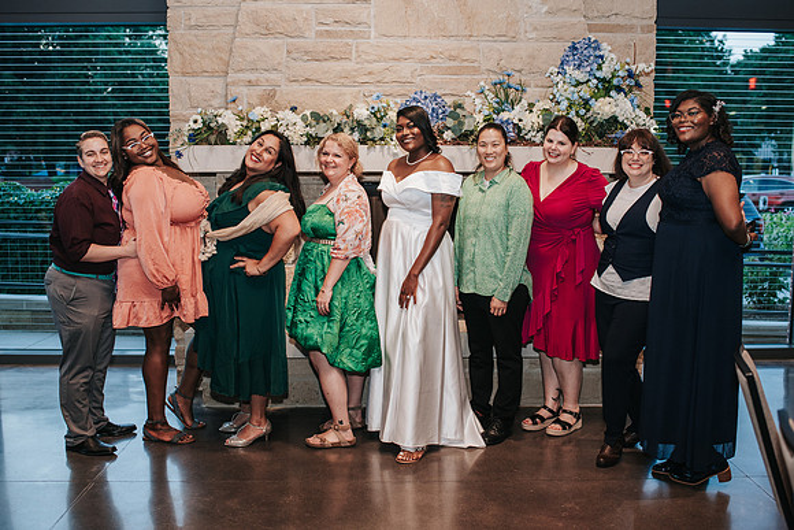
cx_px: 406
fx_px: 842
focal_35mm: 38
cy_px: 270
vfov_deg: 34.9
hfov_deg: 50.5
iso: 1000
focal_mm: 35
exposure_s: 1/160
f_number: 2.8
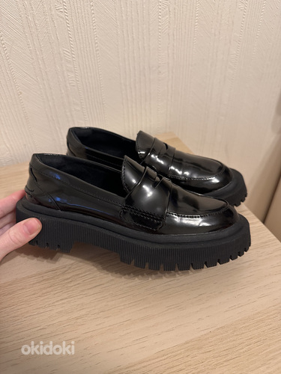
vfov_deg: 71.6
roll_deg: +3.0
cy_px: 187
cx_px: 140
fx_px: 260
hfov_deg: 56.8
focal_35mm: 24
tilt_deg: -39.3
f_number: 1.78
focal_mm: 6.86
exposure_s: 1/50
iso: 400
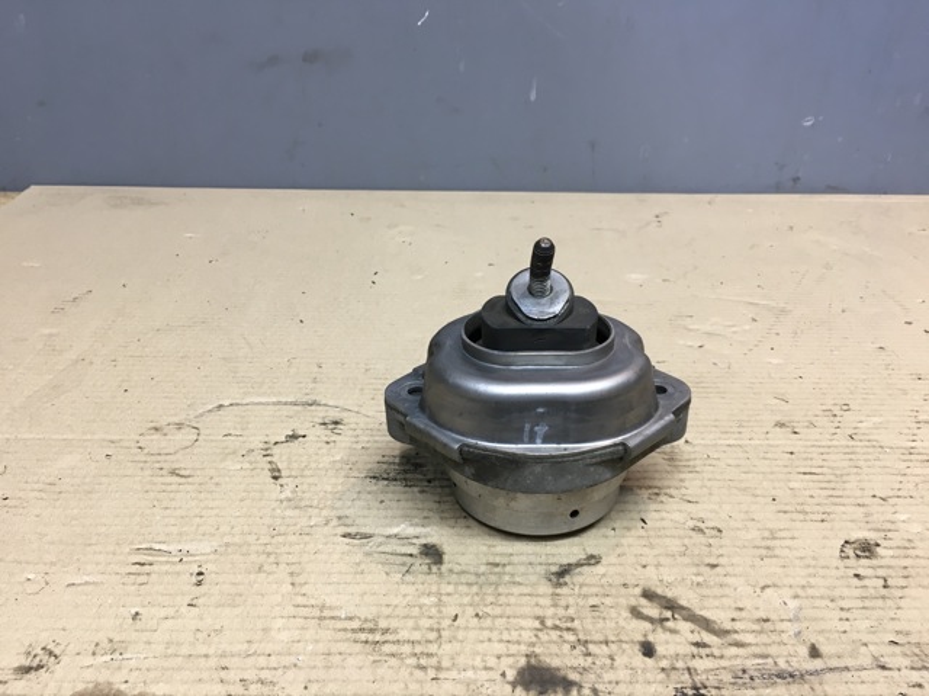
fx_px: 778
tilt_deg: -27.5
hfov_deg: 61.7
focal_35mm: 29
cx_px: 464
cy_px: 348
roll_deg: -1.7
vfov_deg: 48.2
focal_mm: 4.15
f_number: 2.2
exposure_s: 1/33
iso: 64
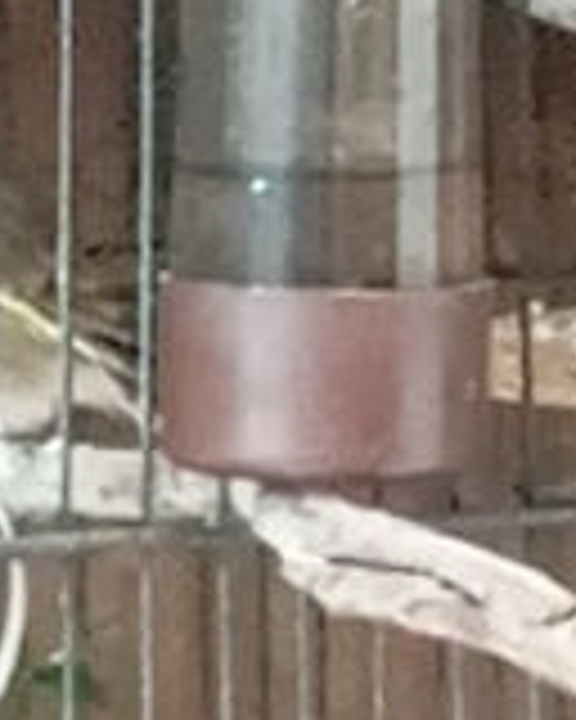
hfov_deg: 3.1
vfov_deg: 3.9
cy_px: 14
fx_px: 10569
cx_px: -50
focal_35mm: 496
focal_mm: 4.22
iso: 6434
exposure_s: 1/20
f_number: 1.8
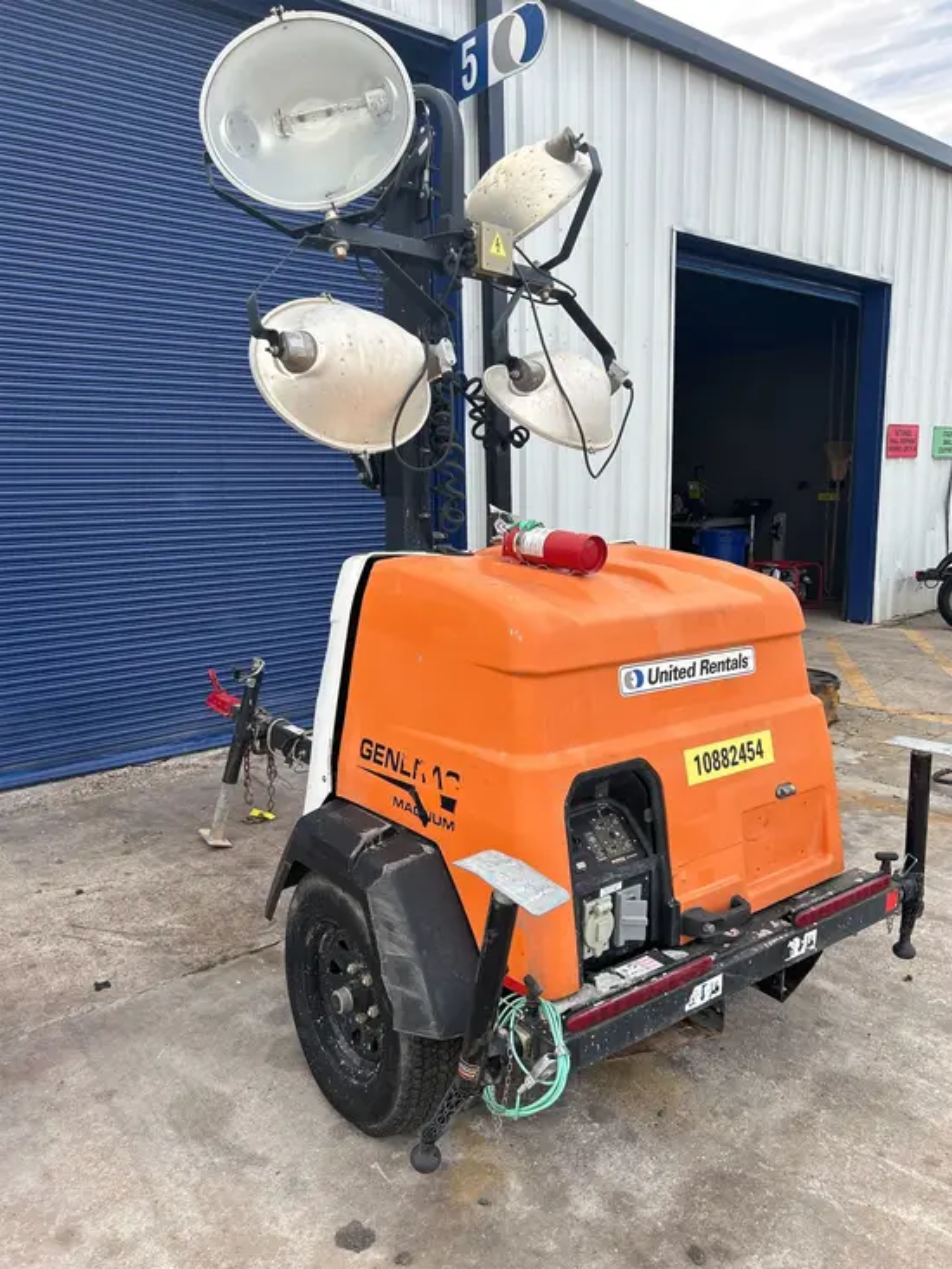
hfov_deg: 53.1
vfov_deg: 67.3
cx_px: 476
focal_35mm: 26
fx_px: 953
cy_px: 634
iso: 50
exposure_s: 1/646
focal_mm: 5.7
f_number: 1.5
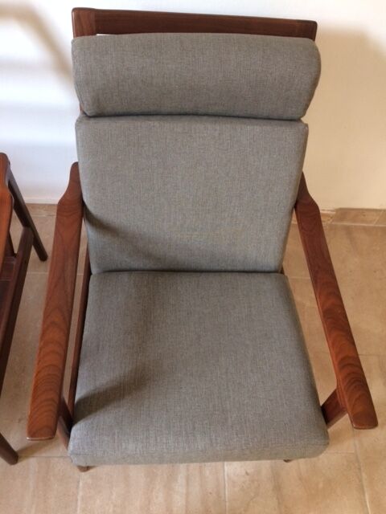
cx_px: 193
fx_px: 431
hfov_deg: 48.2
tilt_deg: -58.9
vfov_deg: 61.7
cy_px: 257
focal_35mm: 29
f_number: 2.2
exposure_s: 1/30
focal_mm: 4.15
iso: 160
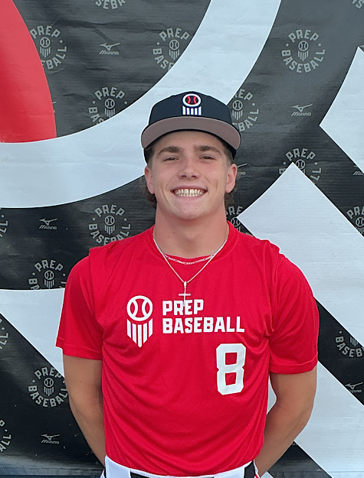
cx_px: 182
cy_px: 239
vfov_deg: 61.4
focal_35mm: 29
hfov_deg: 48.6
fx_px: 403
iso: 25
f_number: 1.8
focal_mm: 3
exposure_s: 1/709
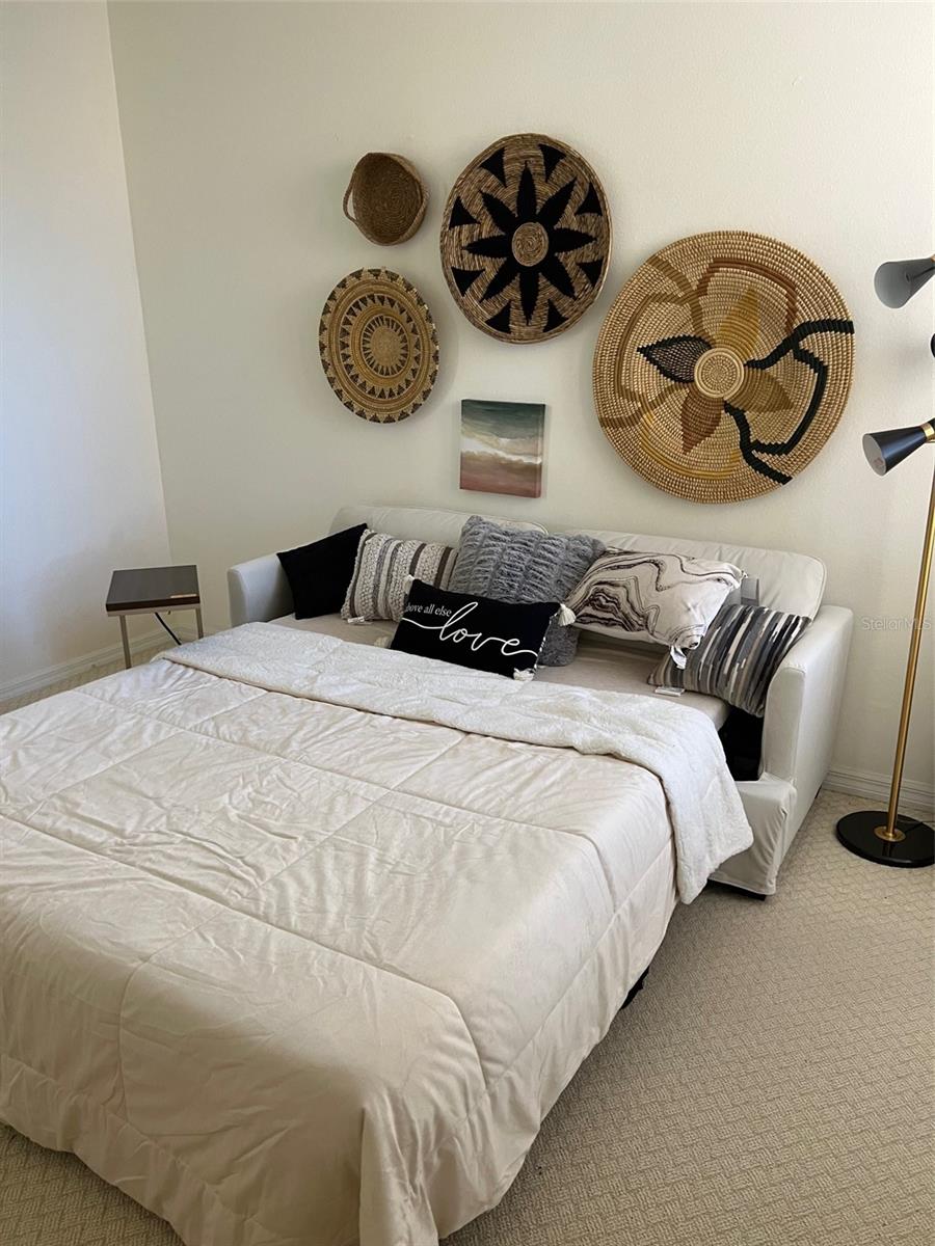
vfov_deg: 67.3
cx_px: 468
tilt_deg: -18.2
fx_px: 936
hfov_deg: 53.1
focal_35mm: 26
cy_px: 623
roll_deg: +0.8
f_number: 1.5
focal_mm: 5.7
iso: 160
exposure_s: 1/60
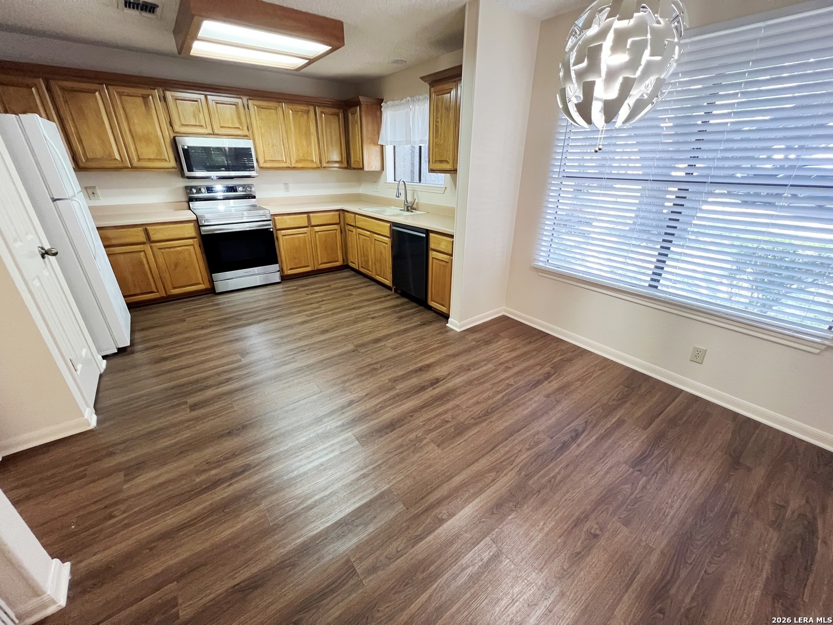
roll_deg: -0.5
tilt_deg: -24.8
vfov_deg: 89.9
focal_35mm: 13
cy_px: 312
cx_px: 416
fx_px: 313
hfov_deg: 106.2
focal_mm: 1.57
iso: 500
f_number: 1.8
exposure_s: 1/60
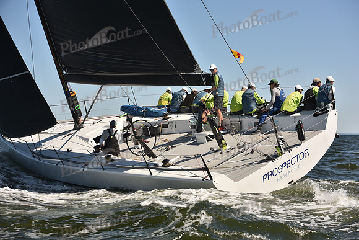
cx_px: 180
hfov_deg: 28.8
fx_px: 698
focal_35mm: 70
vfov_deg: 19.5
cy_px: 120
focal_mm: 70
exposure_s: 1/800
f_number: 5.6
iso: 250
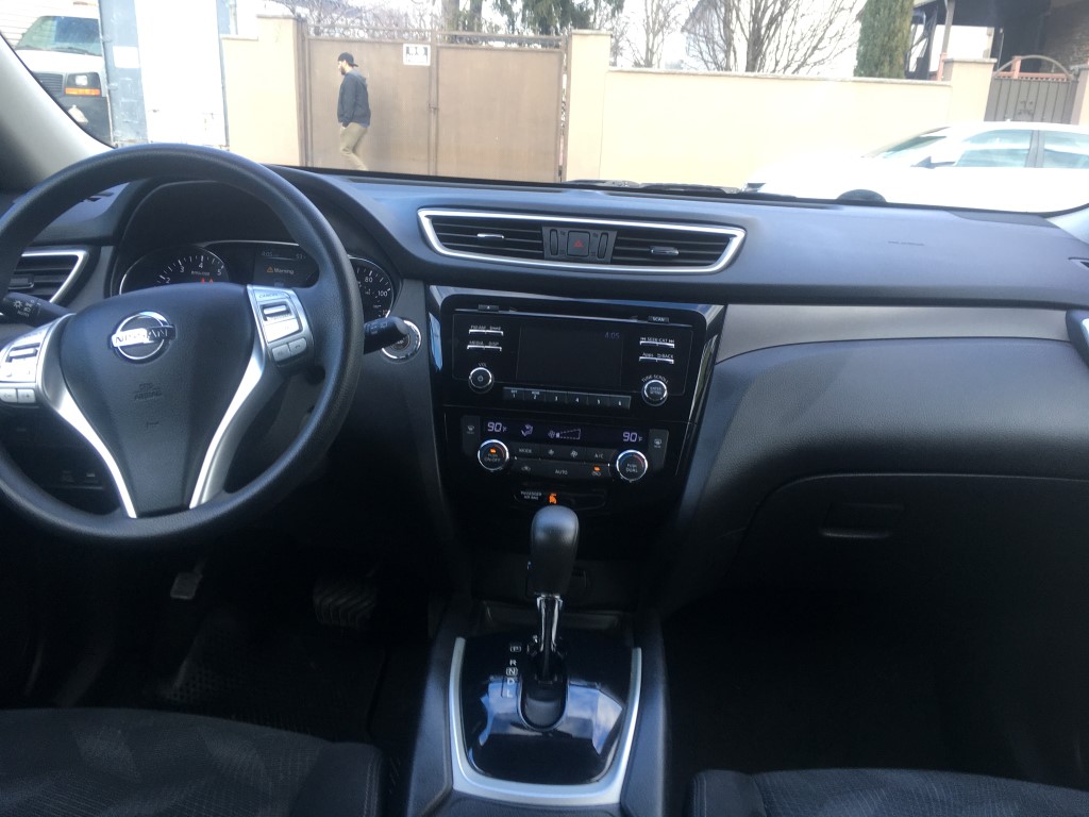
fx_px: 912
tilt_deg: -17.8
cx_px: 544
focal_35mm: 29
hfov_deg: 61.7
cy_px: 408
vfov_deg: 48.2
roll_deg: -3.4
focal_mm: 4.15
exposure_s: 1/60
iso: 25
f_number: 2.2
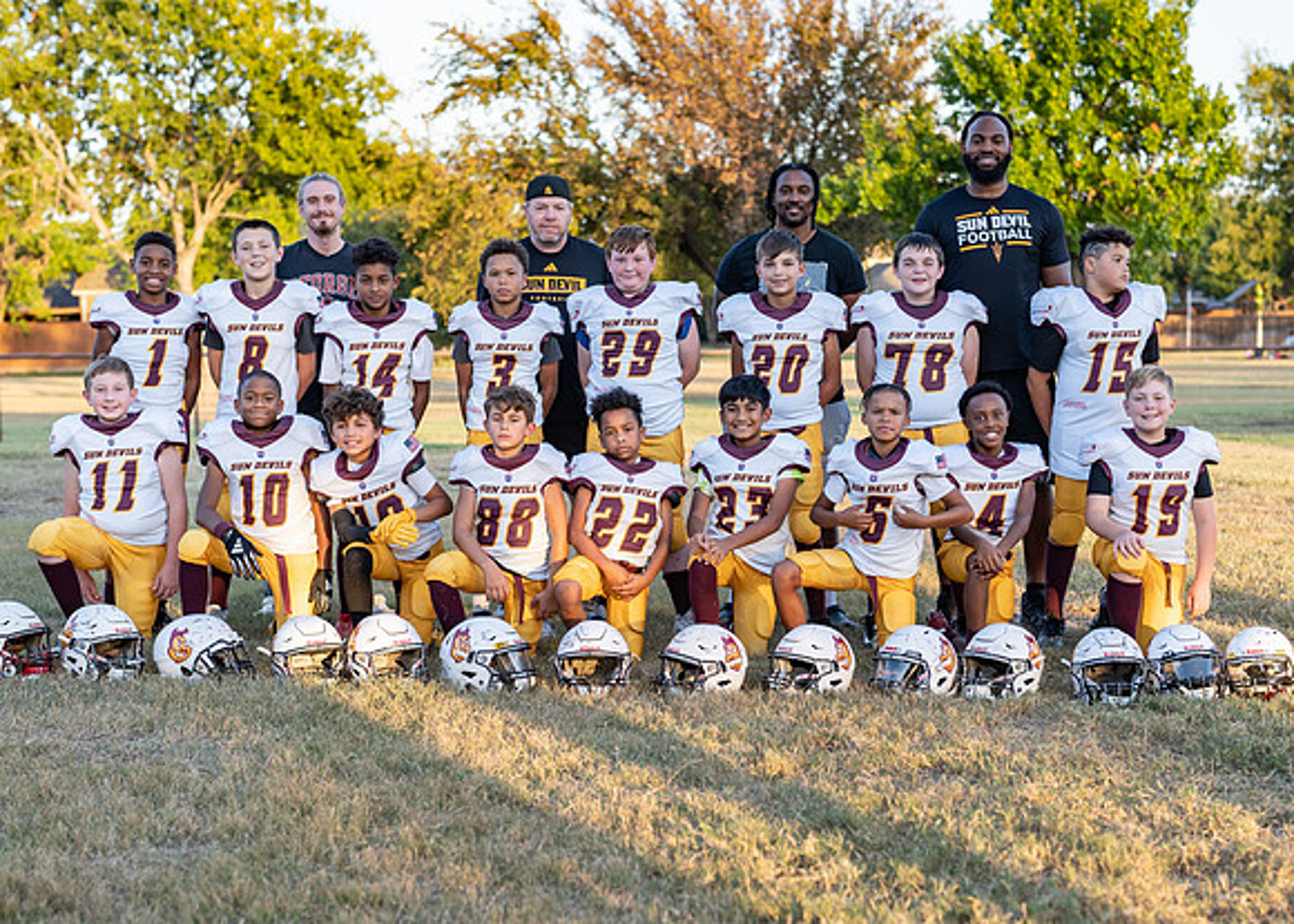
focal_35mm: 61
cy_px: 522
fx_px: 2243
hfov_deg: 32.2
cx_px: 667
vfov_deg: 23.3
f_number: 2.5
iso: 100
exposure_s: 1/400
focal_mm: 50
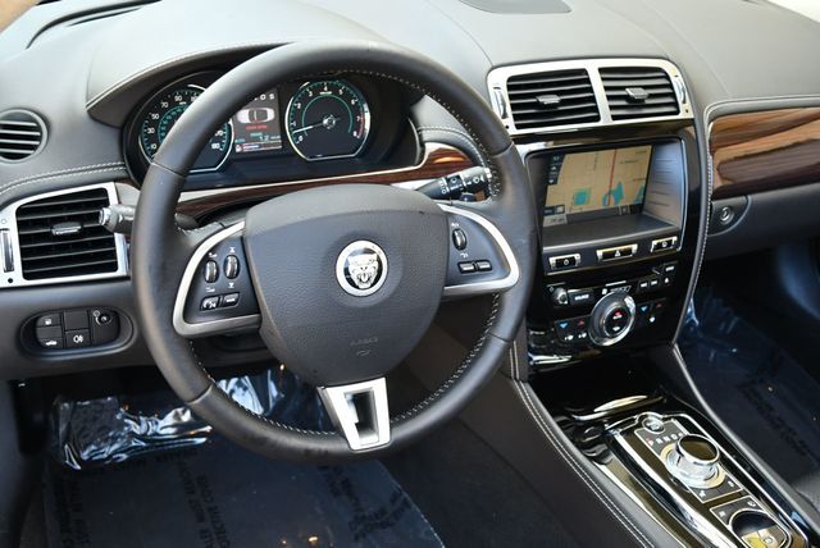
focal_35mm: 40
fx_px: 912
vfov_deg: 33.5
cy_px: 274
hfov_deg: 48.4
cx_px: 410
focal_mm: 20
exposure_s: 1/250
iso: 560
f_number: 3.8
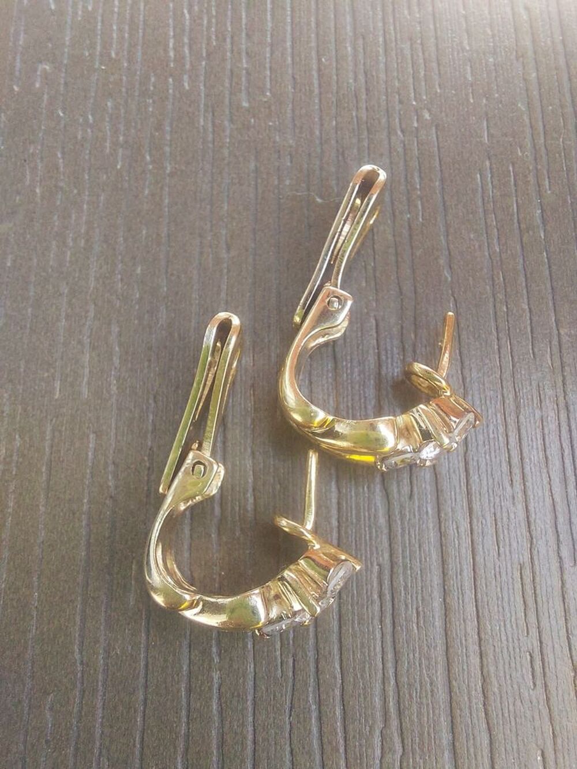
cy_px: 384
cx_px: 288
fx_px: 578
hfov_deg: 53.1
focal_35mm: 26
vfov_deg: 67.3
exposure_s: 1/120
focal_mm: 1.95
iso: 64
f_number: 2.4
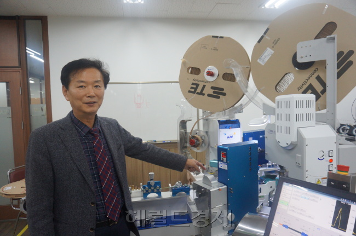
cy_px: 118
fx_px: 237
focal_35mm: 24
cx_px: 178
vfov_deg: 53.0
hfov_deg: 73.8
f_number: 4
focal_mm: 16
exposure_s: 1/160
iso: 800
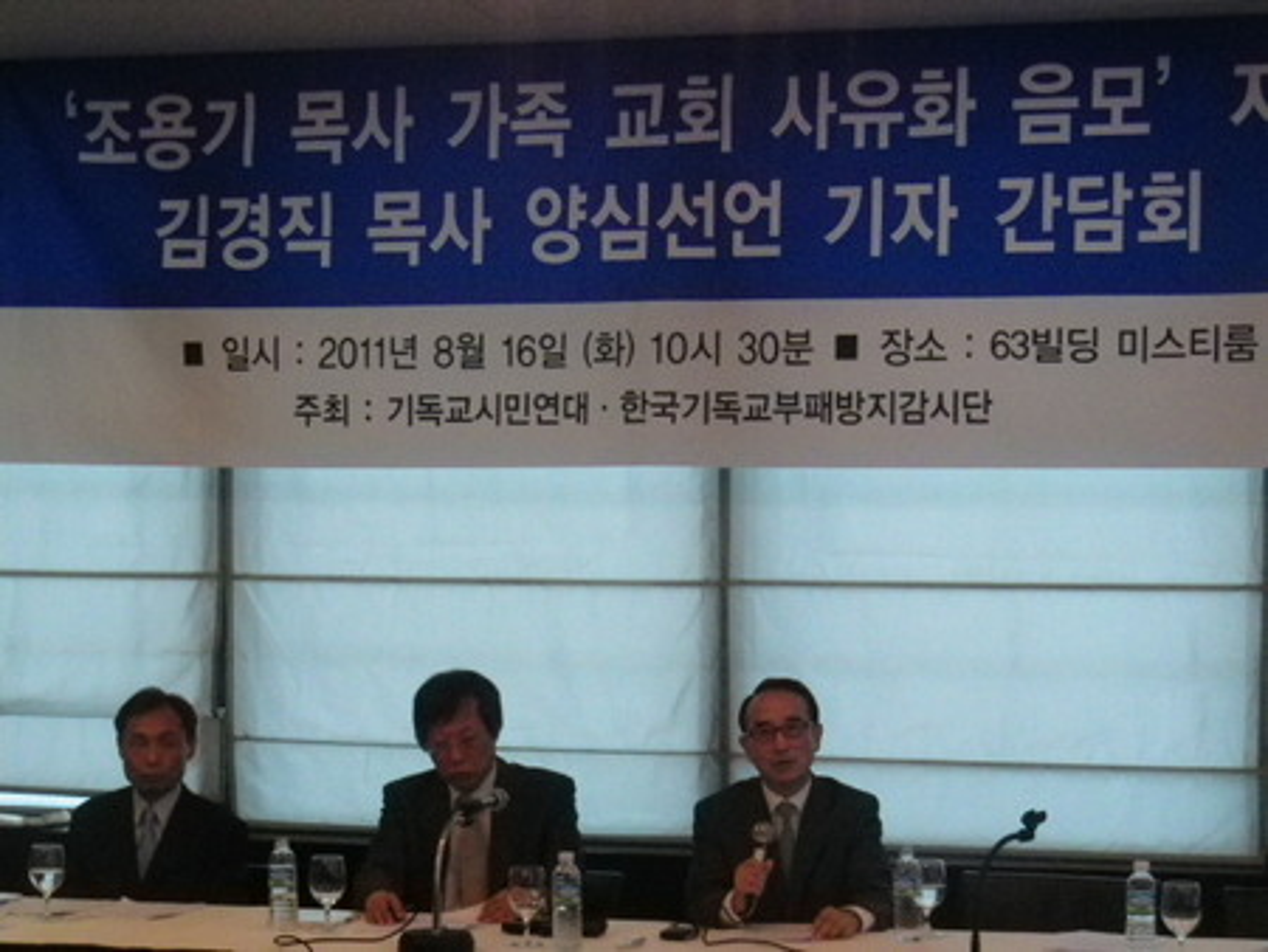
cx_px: 634
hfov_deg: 23.0
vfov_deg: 17.4
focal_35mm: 85
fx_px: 3115
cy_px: 476
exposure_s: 1/80
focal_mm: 14.9
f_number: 5.2
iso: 800
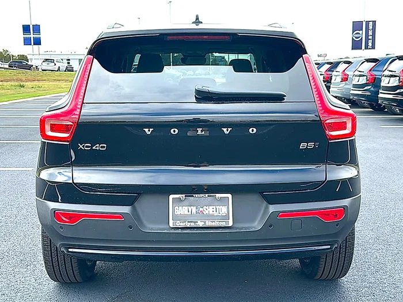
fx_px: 431
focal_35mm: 37
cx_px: 202
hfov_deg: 50.1
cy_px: 151
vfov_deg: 38.7
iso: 100
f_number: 1.78
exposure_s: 1/1342
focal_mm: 6.86
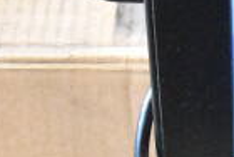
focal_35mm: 248
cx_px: 500
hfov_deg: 7.8
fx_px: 1615
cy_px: 24
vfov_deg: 5.6
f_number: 4.8
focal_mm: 38
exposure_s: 1/60
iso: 14400
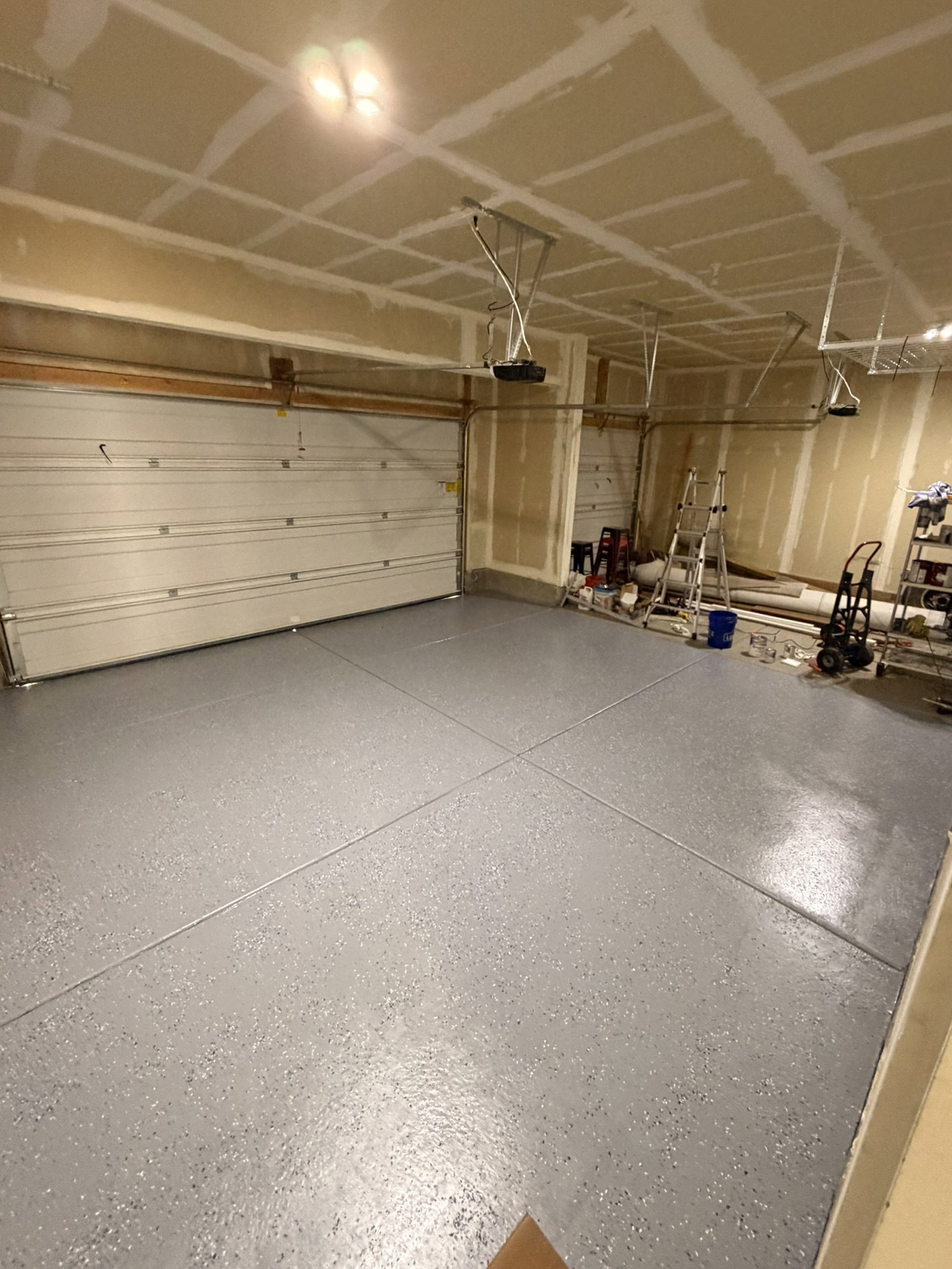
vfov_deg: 98.1
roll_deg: -2.6
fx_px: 550
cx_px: 509
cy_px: 611
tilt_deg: -17.2
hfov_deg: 81.7
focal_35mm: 15
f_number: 2.2
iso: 500
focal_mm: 2.22
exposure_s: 1/60
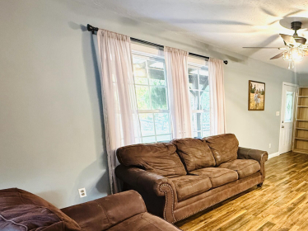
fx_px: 222
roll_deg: -1.1
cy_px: 172
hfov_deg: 62.5
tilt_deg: -16.4
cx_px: 254
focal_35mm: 25
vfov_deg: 52.5
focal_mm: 2.22
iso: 1000
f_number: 2.2
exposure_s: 1/40
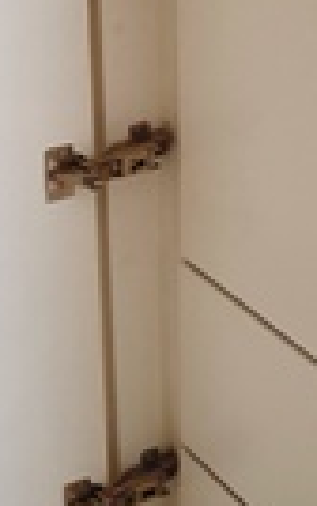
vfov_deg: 20.8
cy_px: 106
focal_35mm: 99
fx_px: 1366
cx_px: 230
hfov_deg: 13.2
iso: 80
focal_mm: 4.2
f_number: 1.7
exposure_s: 1/50
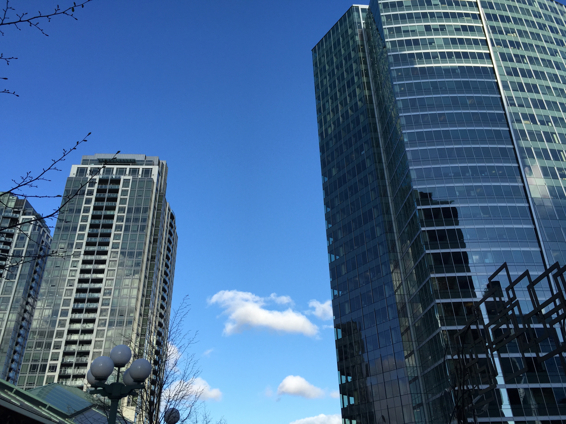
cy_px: 212
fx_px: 474
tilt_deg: +30.8
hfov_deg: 61.7
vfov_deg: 48.2
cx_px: 283
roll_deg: +0.5
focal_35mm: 29
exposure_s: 1/1276
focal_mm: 4.15
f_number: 2.2
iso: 32
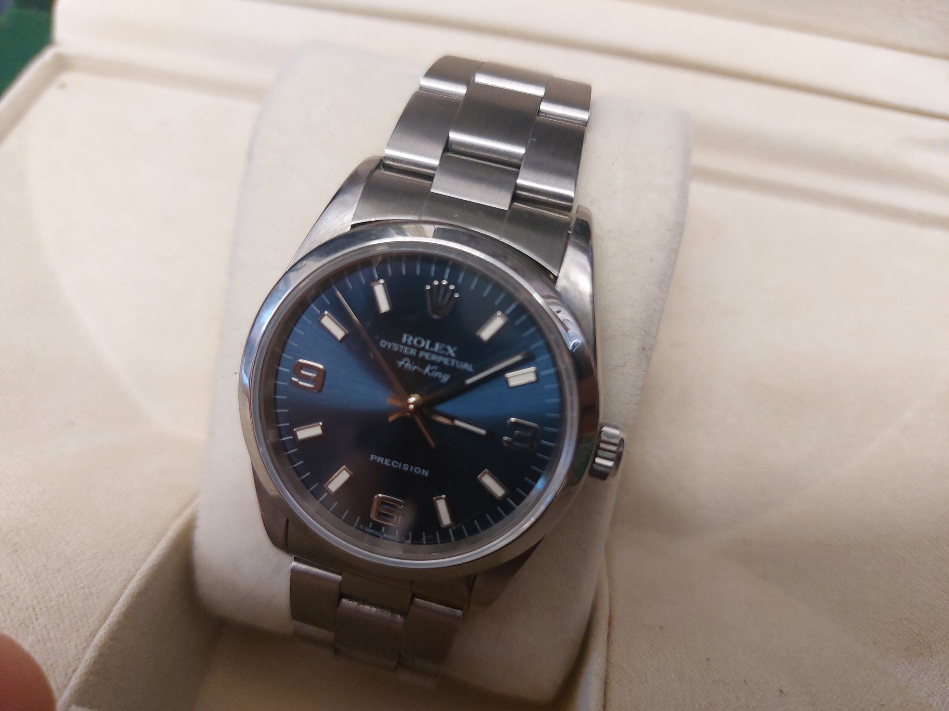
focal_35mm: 25
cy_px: 356
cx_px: 474
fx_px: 685
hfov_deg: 69.4
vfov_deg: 54.9
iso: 200
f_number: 1.8
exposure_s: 1/50
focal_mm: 5.23
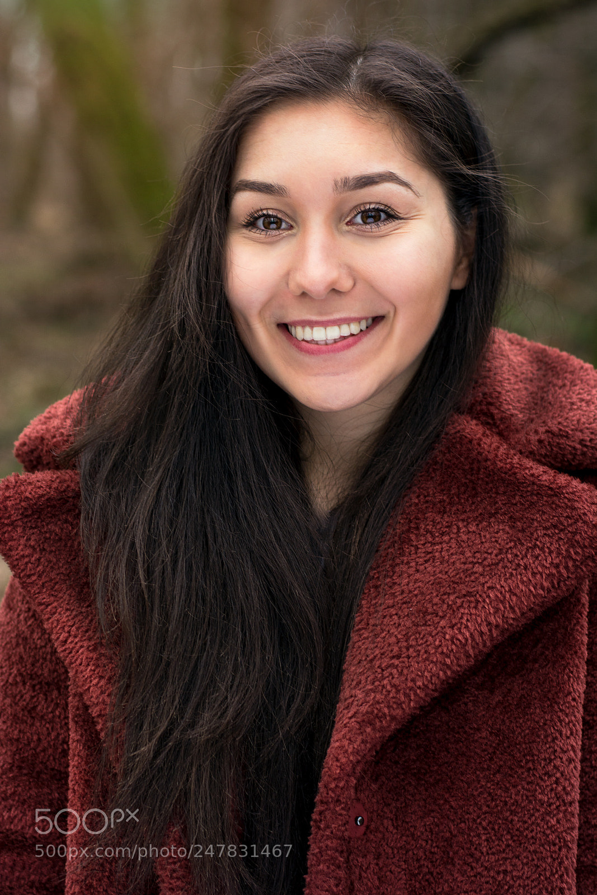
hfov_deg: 18.2
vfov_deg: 27.0
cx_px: 298
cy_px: 448
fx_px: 1865
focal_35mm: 75
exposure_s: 1/200
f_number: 2.8
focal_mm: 50
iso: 200
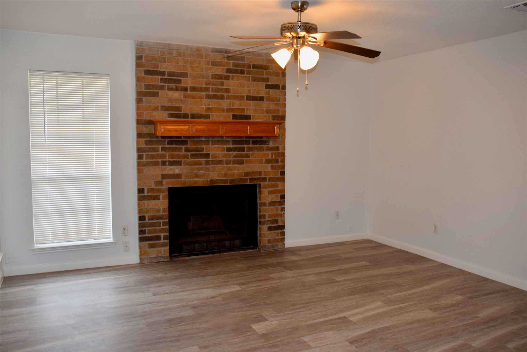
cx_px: 264
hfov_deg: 61.9
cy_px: 176
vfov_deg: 43.6
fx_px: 439
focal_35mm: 30
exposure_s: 1/100
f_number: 5
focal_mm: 20
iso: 800
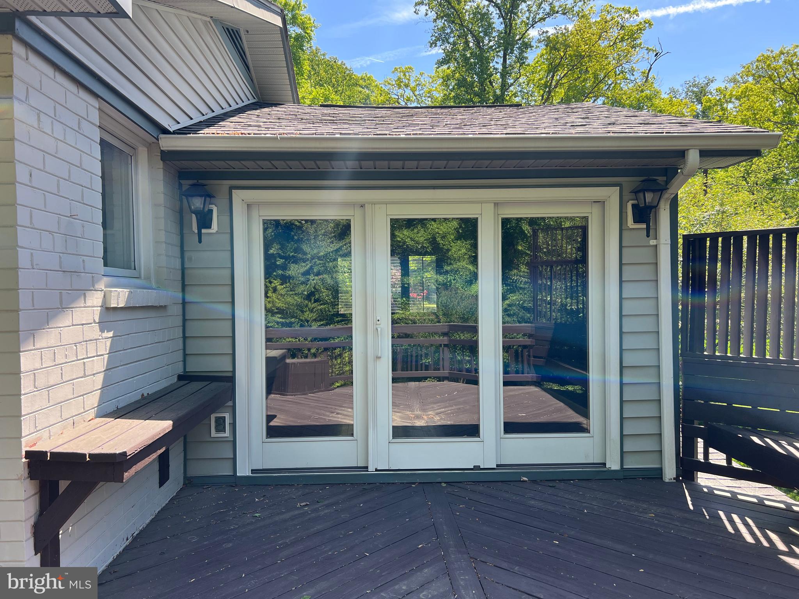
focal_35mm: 26
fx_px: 600
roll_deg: +0.7
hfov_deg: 67.3
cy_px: 300
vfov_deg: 53.1
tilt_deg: -1.4
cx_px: 400
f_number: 1.5
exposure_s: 1/748
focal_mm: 5.7
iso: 50
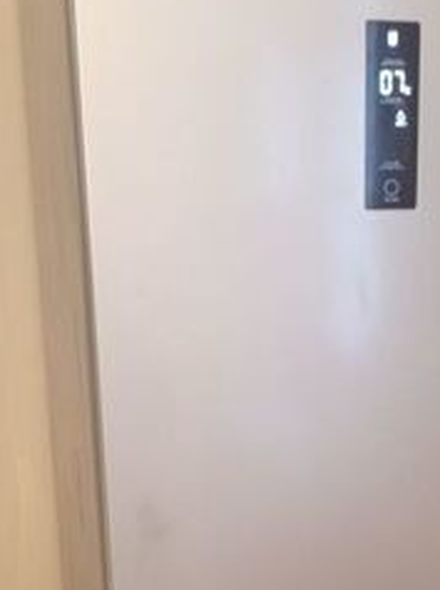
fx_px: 1292
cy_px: 605
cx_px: 296
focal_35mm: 76
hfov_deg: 19.3
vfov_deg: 24.4
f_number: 1.79
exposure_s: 1/25
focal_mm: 4.74
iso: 395
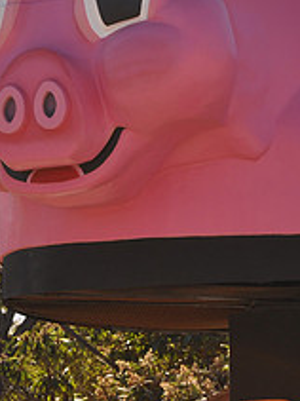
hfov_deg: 5.7
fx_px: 3019
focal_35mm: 261
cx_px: 167
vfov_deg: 7.6
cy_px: 90
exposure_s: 1/200
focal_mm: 66
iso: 200
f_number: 5.6
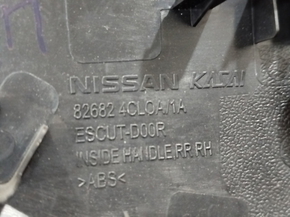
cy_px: 108
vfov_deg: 30.3
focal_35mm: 48
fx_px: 402
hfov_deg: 39.7
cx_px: 145
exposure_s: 1/17
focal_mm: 5.31
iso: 3200
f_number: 1.7
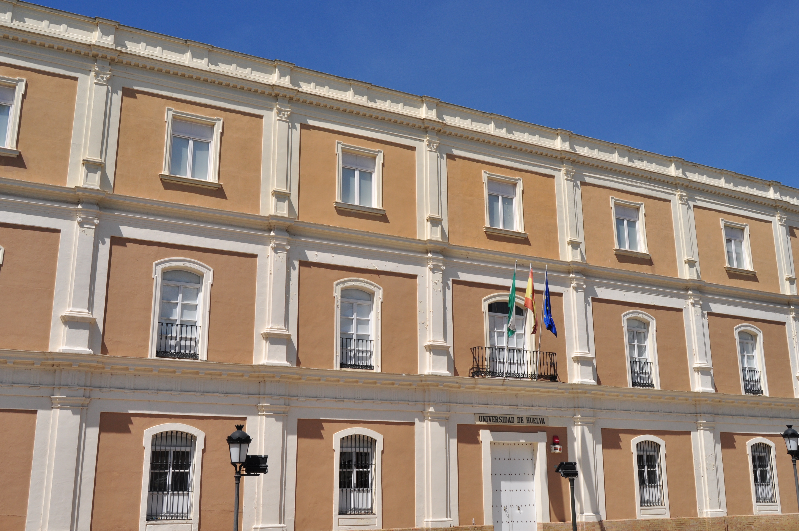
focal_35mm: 39
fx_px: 865
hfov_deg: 49.6
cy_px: 266
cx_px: 400
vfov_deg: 34.1
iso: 200
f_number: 13
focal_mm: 26
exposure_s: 1/640
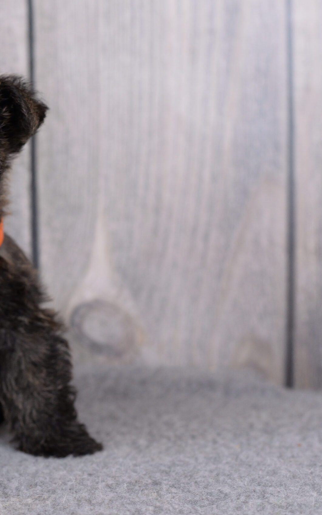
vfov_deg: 26.8
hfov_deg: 16.5
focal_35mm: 77
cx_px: -25
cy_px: 259
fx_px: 1081
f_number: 5.6
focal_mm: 50
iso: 1600
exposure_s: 1/100
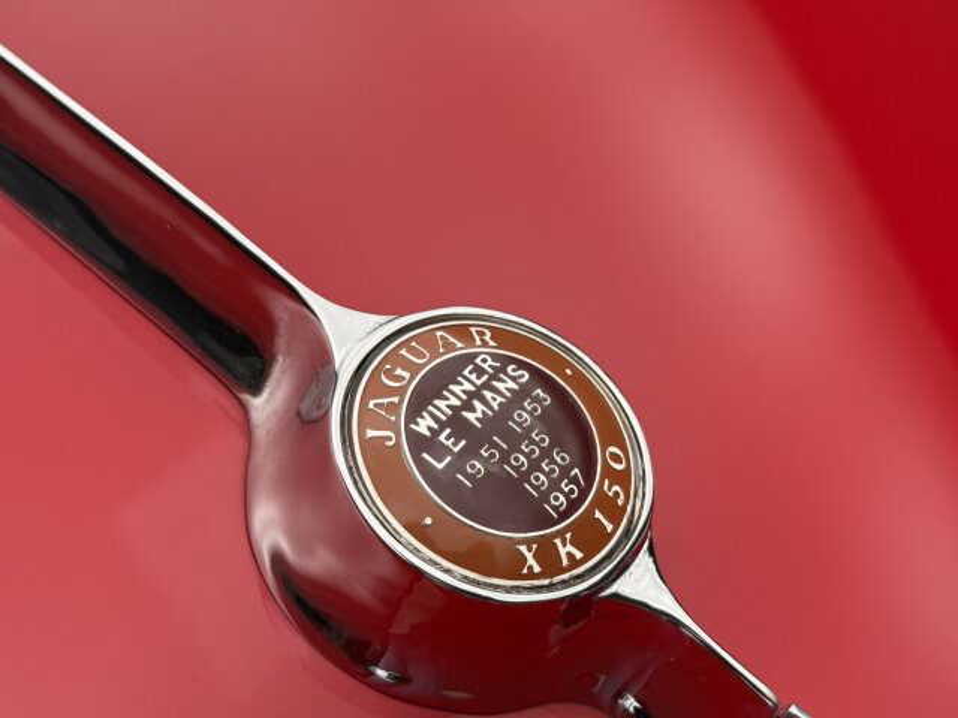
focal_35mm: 48
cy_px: 359
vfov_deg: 30.3
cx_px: 479
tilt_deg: -35.7
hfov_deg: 39.7
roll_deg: +0.8
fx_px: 1328
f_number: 1.78
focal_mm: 6.76
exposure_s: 1/99
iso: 125
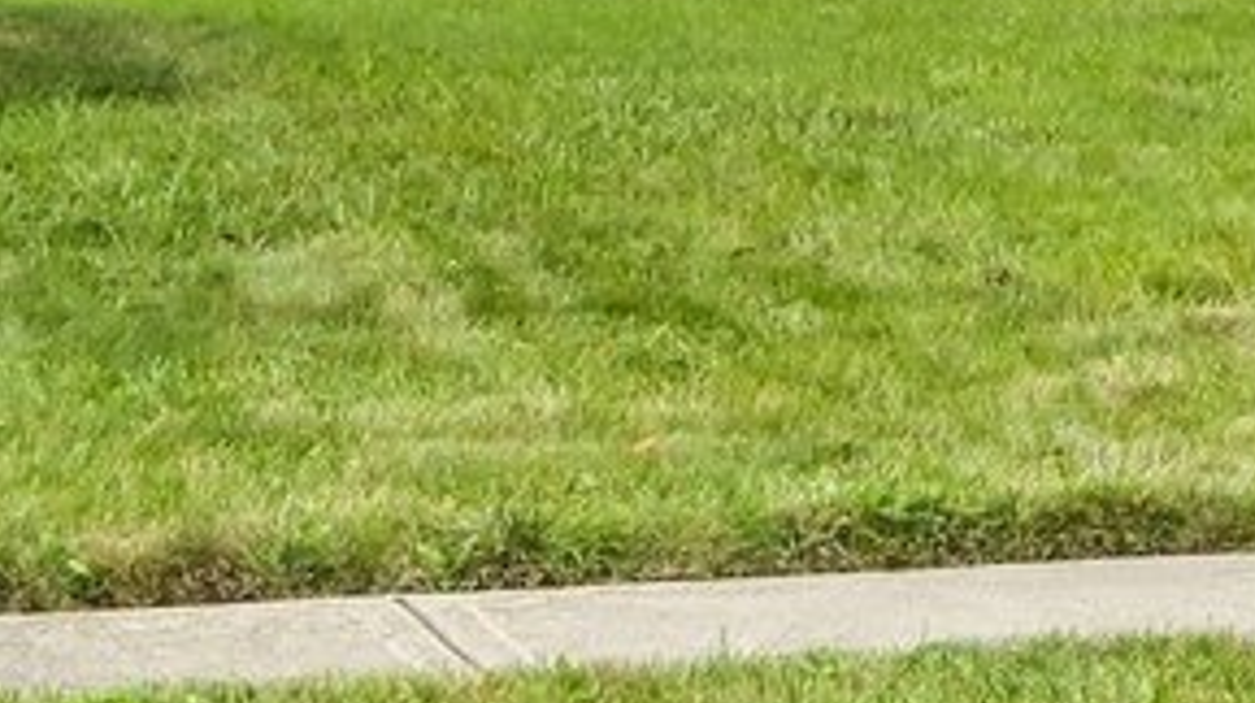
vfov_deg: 4.9
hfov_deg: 9.0
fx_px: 7415
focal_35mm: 223
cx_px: 2701
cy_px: -2029
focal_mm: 30
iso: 100
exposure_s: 1/100
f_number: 8
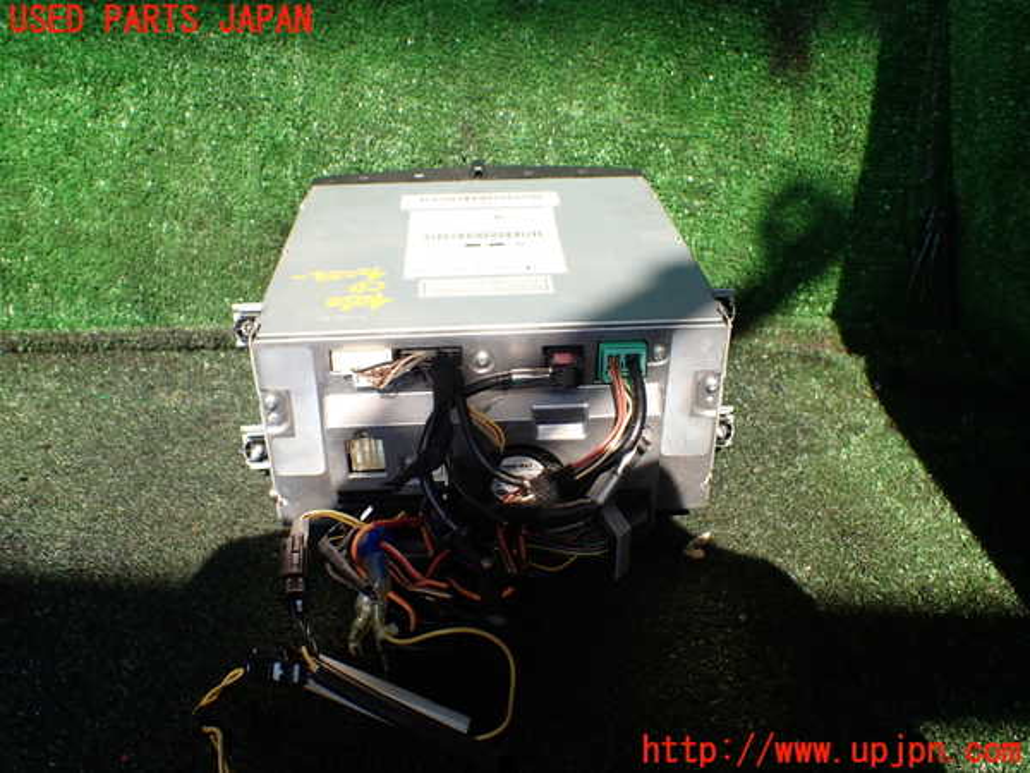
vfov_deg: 46.8
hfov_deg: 60.0
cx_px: 515
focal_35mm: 30
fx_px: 893
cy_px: 386
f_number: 3.2
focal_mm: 5.4
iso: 100
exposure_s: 1/400
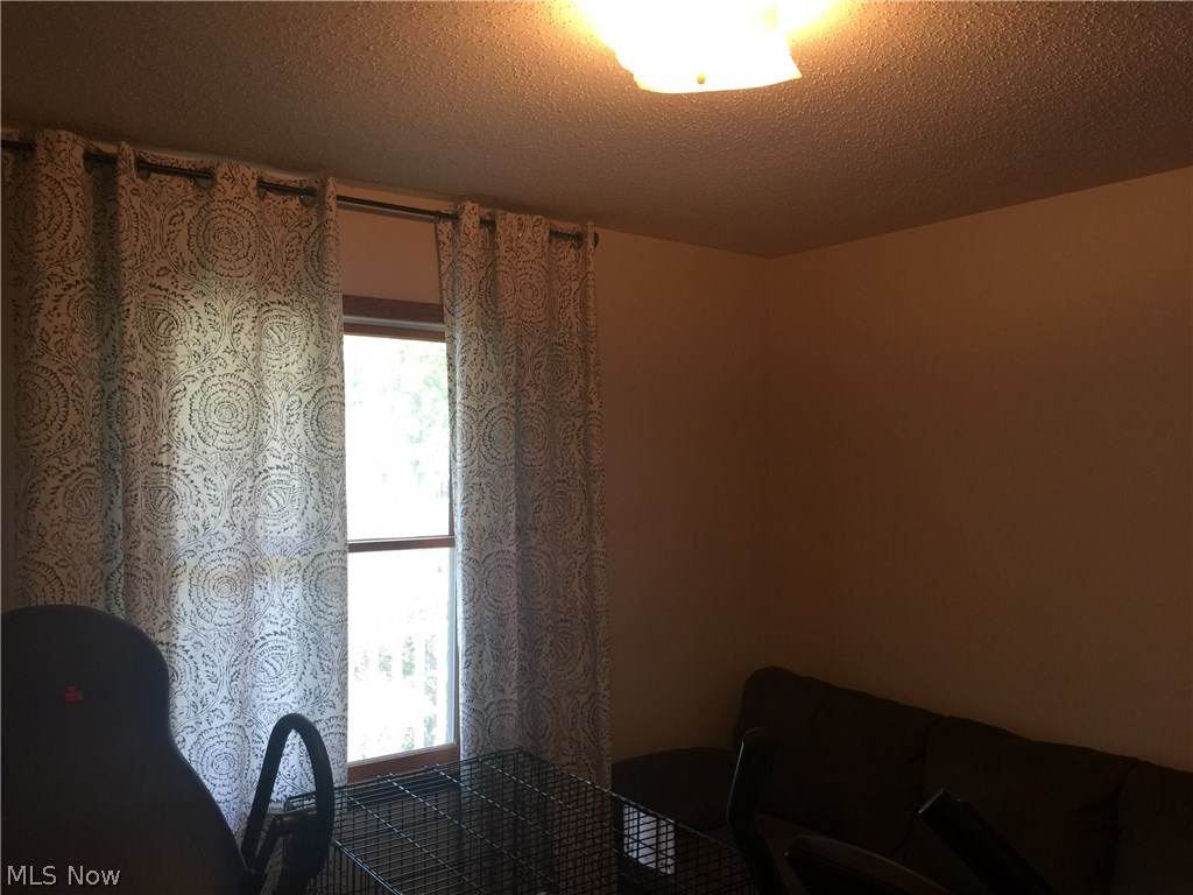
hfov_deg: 61.7
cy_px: 448
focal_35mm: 29
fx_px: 999
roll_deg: -0.7
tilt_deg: +1.8
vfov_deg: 48.2
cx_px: 596
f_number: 2.2
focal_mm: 4.15
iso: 50
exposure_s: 1/30
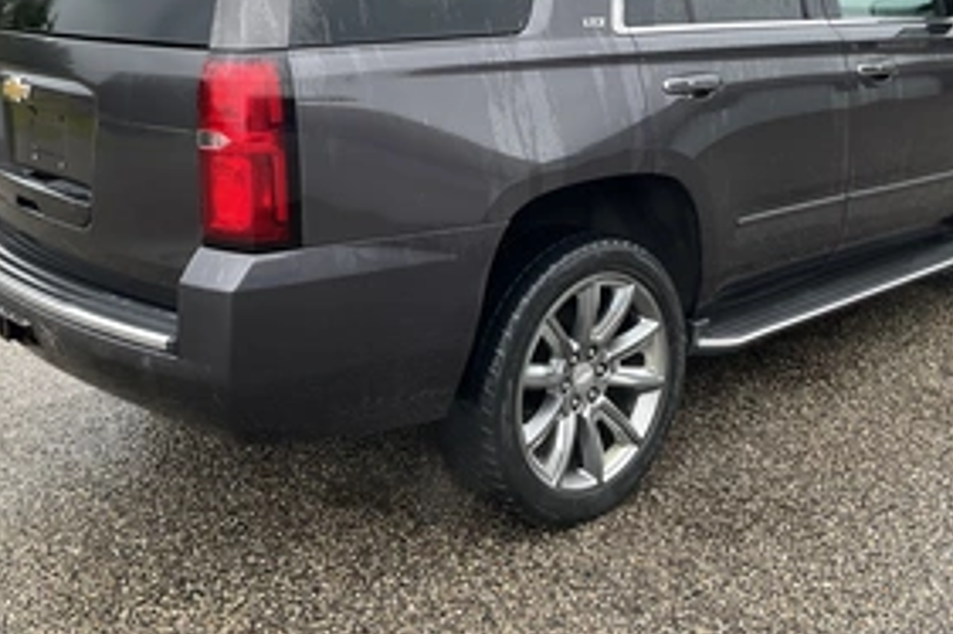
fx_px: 1138
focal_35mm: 43
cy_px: 132
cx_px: 522
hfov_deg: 45.4
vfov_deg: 30.4
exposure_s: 1/200
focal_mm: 3
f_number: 1.8
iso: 25
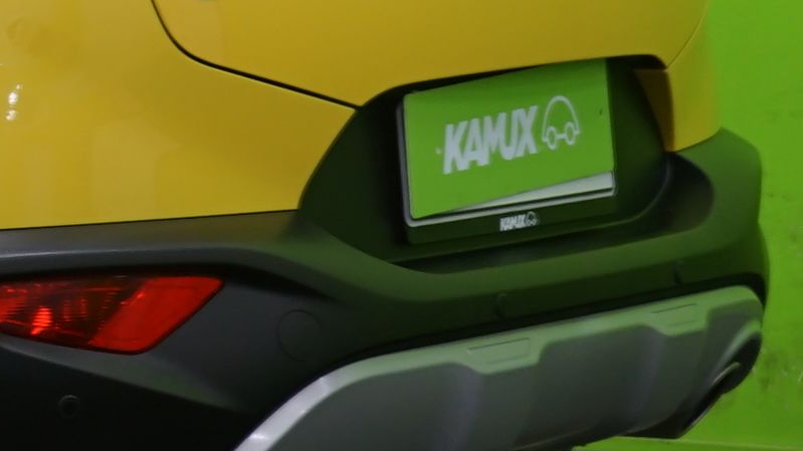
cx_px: -892
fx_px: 5386
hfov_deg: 8.1
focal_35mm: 253
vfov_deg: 4.8
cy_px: -80
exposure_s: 1/10
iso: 400
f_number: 5
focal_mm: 49
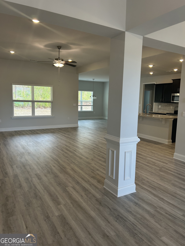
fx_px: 185
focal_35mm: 26
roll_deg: -3.0
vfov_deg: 67.3
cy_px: 123
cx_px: 92
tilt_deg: -3.7
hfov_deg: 53.1
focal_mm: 5.7
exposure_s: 1/120
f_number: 1.5
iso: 80
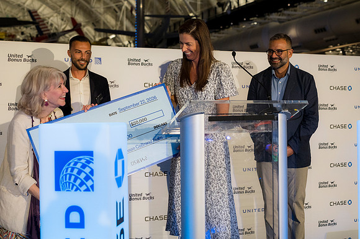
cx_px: 180
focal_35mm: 52
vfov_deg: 26.0
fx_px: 520
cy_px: 120
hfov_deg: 38.2
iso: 640
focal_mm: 35
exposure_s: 1/200
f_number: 2.8
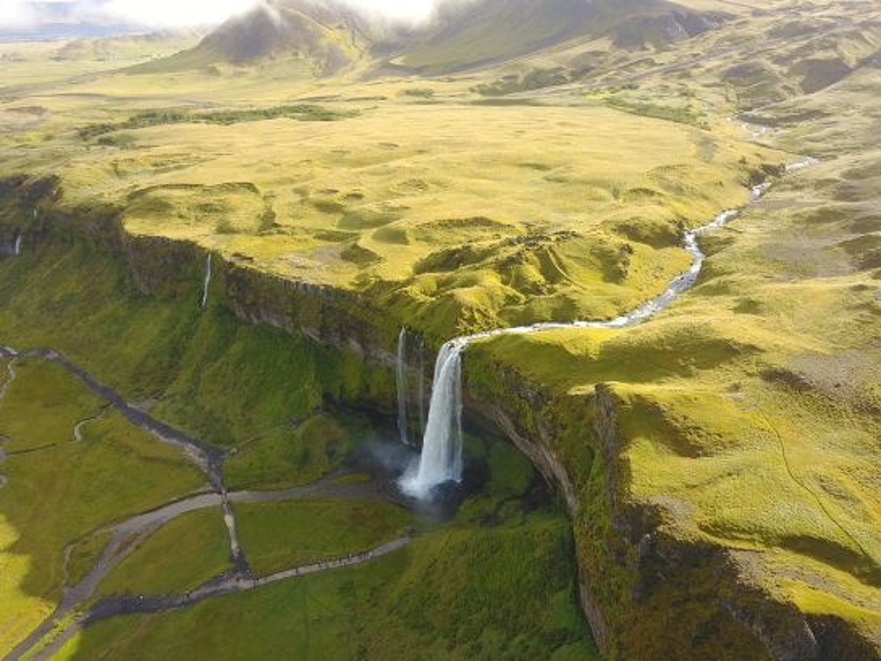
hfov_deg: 67.3
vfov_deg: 53.1
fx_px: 662
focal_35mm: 26
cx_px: 440
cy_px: 330
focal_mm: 4.73
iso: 148
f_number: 2.2
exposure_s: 1/25
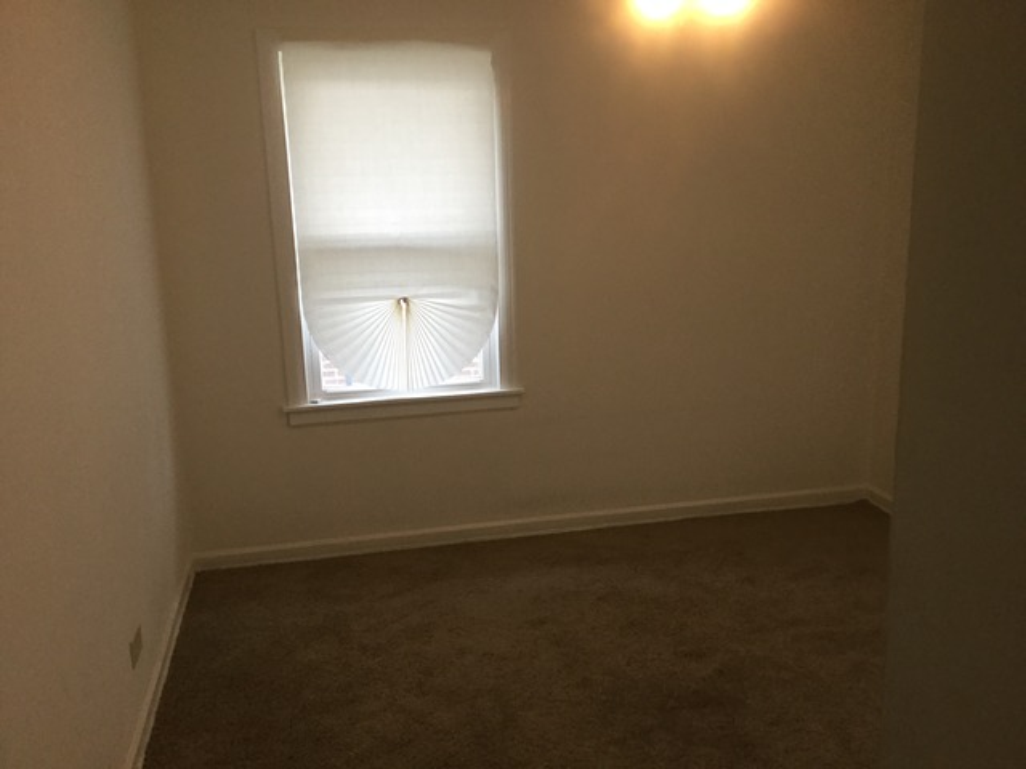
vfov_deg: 45.4
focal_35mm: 31
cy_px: 384
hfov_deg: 58.4
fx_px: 919
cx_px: 513
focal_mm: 3.3
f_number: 2.4
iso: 80
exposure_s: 1/30
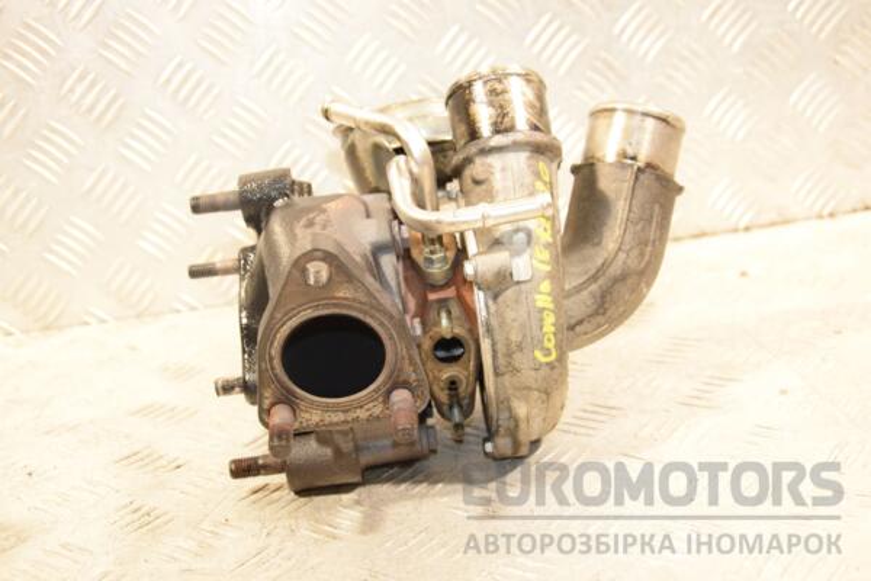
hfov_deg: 41.1
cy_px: 290
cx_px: 436
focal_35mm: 48
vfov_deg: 28.1
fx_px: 1161
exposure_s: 1/125
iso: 1600
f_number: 5.6
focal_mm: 32
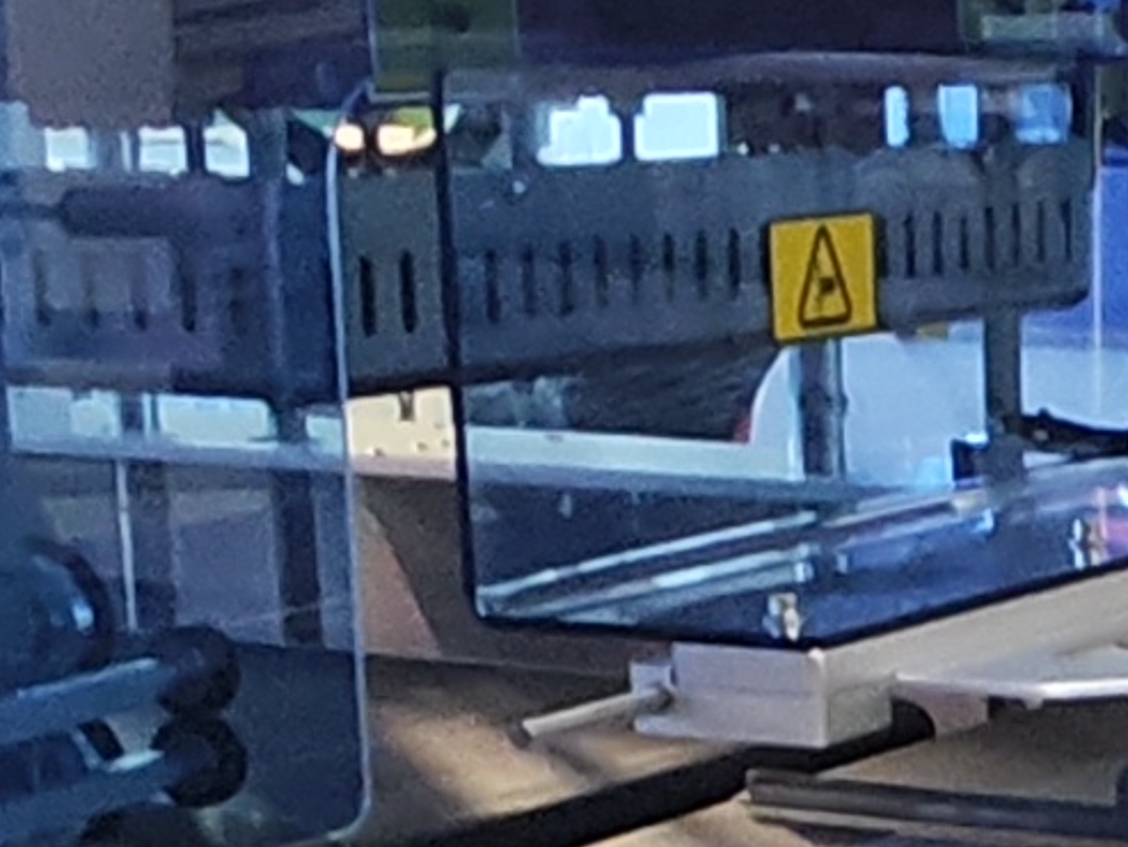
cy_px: 1264
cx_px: 1430
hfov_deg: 17.5
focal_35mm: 106
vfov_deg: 13.2
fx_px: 3455
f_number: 2.2
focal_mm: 1.65
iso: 113
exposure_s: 1/33.3
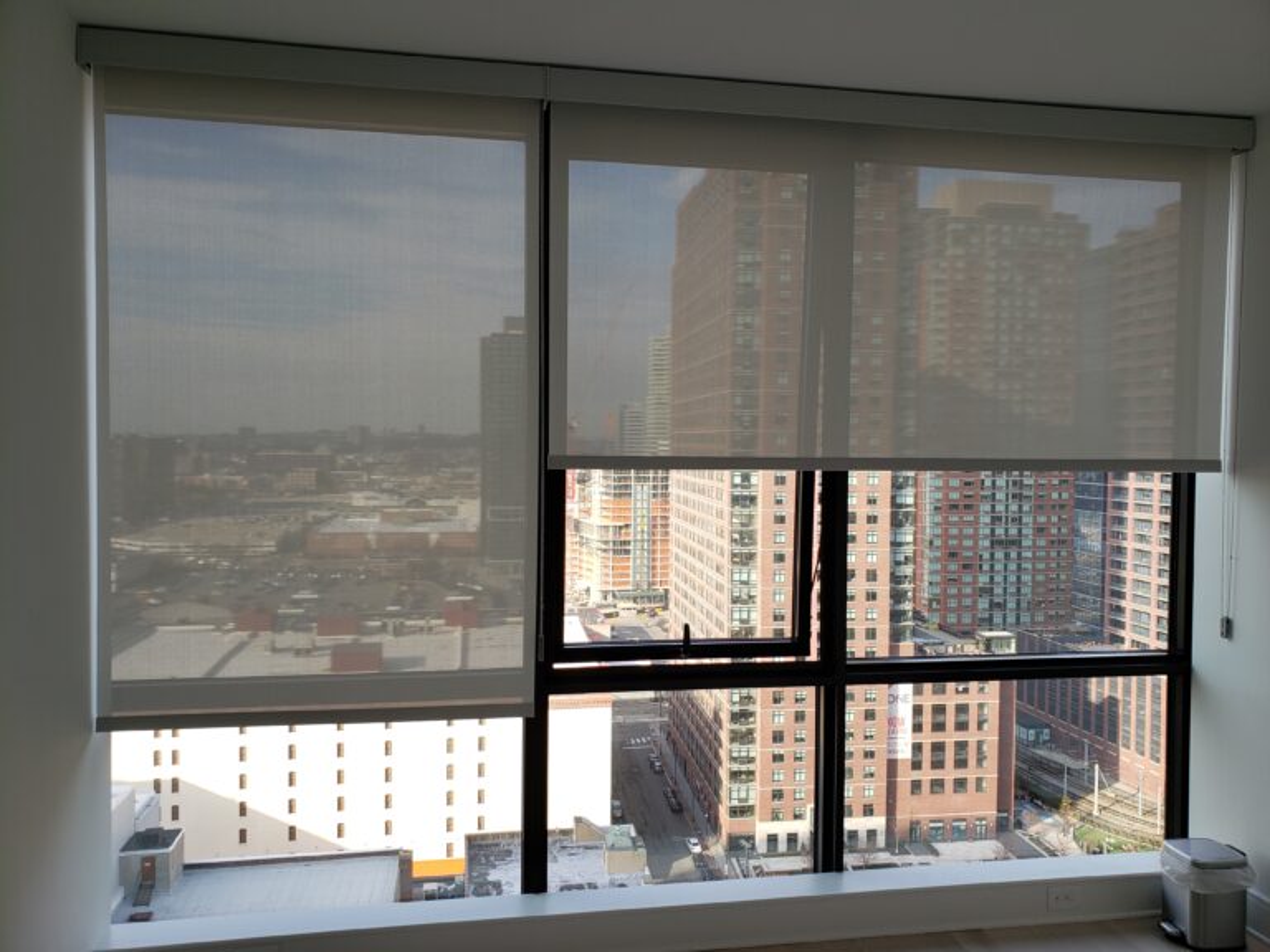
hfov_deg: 67.3
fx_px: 954
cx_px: 635
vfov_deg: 53.1
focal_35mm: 26
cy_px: 476
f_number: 2.4
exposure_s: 1/291
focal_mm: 4.3
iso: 50
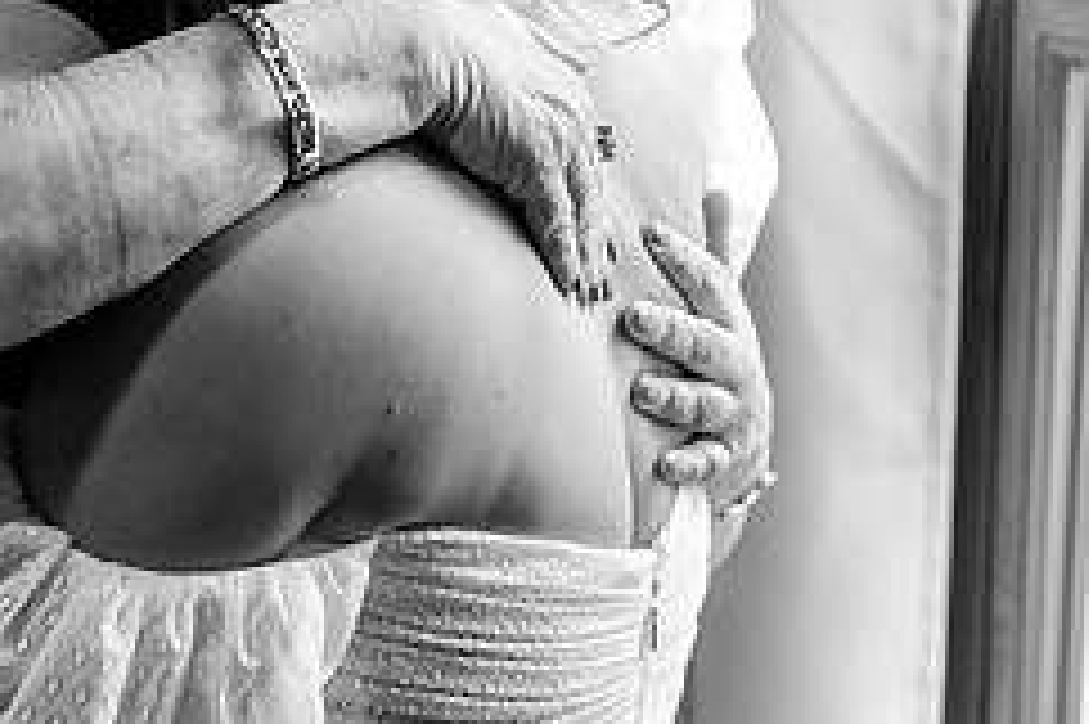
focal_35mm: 84
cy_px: 133
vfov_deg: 16.1
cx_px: 644
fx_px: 2539
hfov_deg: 24.2
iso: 800
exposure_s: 1/250
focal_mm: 35
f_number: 2.2
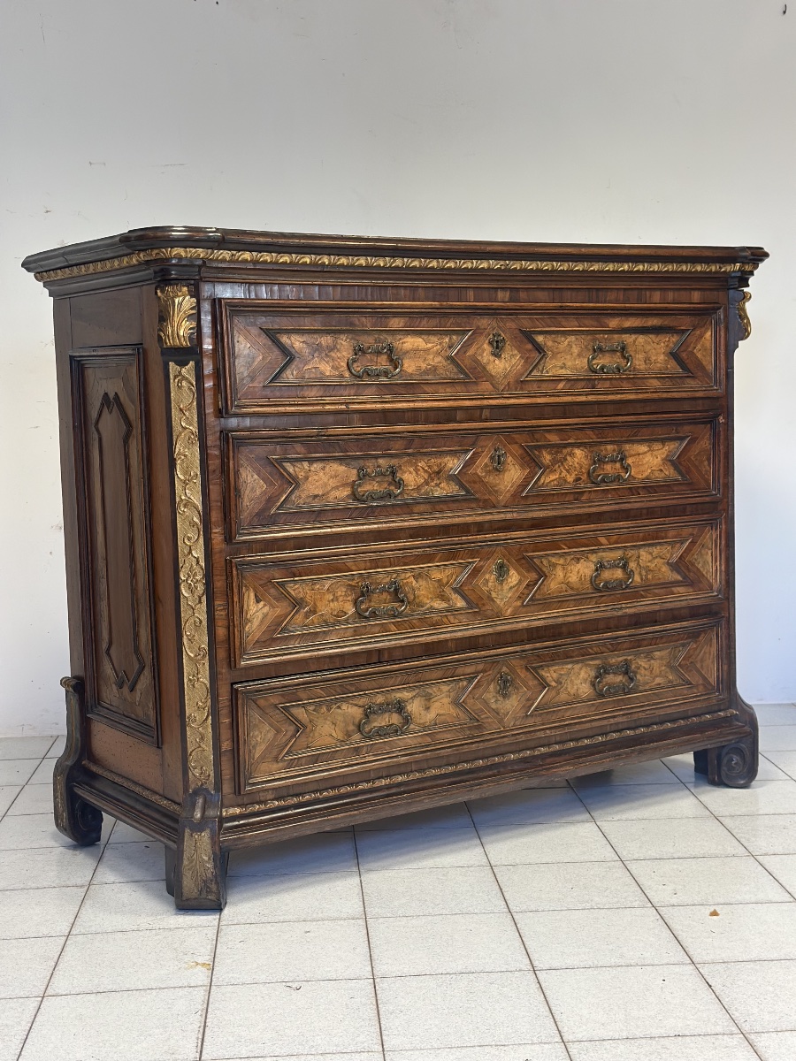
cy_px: 530
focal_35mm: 48
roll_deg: +1.1
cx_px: 398
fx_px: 1472
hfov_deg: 30.3
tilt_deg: -5.5
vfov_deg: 39.7
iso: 125
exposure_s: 1/50
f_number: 1.78
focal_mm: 6.86
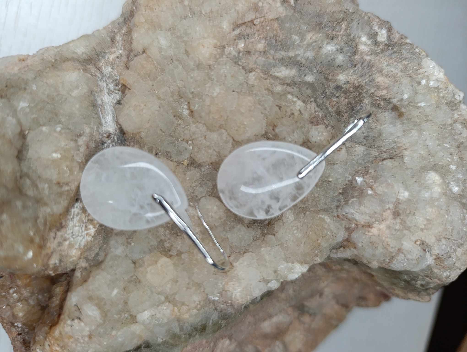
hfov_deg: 73.8
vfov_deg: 59.0
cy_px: 176
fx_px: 311
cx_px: 234
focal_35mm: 23
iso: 320
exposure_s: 1/100
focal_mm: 6.14
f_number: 1.6
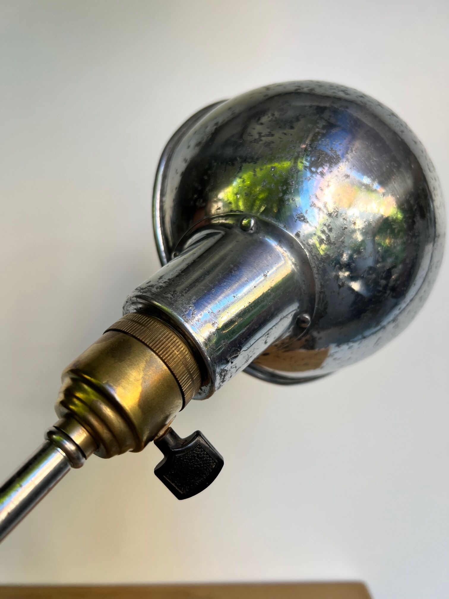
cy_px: 300
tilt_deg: -8.4
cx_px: 224
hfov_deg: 53.1
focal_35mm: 26
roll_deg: -0.7
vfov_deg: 67.3
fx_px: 450
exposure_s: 1/147
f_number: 1.5
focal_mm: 5.7
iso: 32
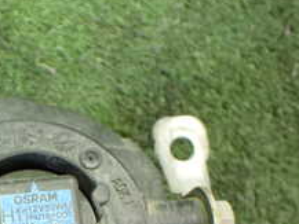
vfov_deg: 16.9
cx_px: -15
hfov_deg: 22.4
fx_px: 717
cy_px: 279
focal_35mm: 83
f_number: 2.3
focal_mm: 5.4
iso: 800
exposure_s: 1/30
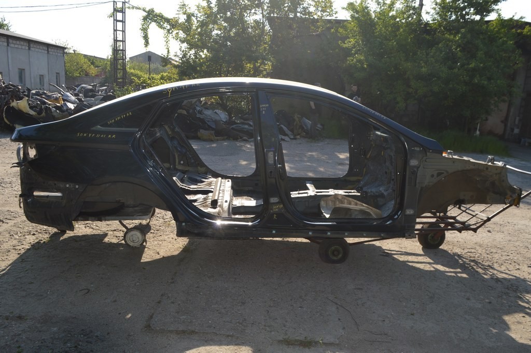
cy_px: 176
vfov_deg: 47.9
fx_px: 398
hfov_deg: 67.4
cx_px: 266
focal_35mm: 27
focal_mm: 18
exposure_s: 1/200
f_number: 7.1
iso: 100
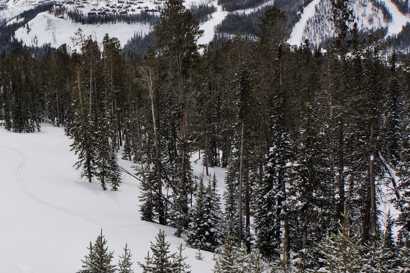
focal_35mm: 65
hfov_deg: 30.0
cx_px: 59
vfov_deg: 20.9
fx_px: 738
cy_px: 156
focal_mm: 22.3
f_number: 16
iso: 100
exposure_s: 1/250
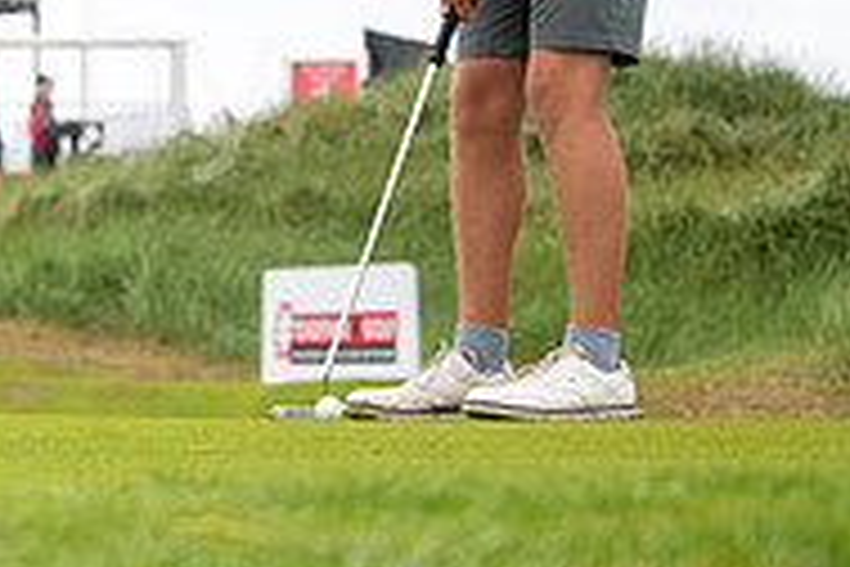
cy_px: -144
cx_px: -288
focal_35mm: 215
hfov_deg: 9.4
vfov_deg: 6.3
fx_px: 5076
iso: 320
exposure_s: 1/320
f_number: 4
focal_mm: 70
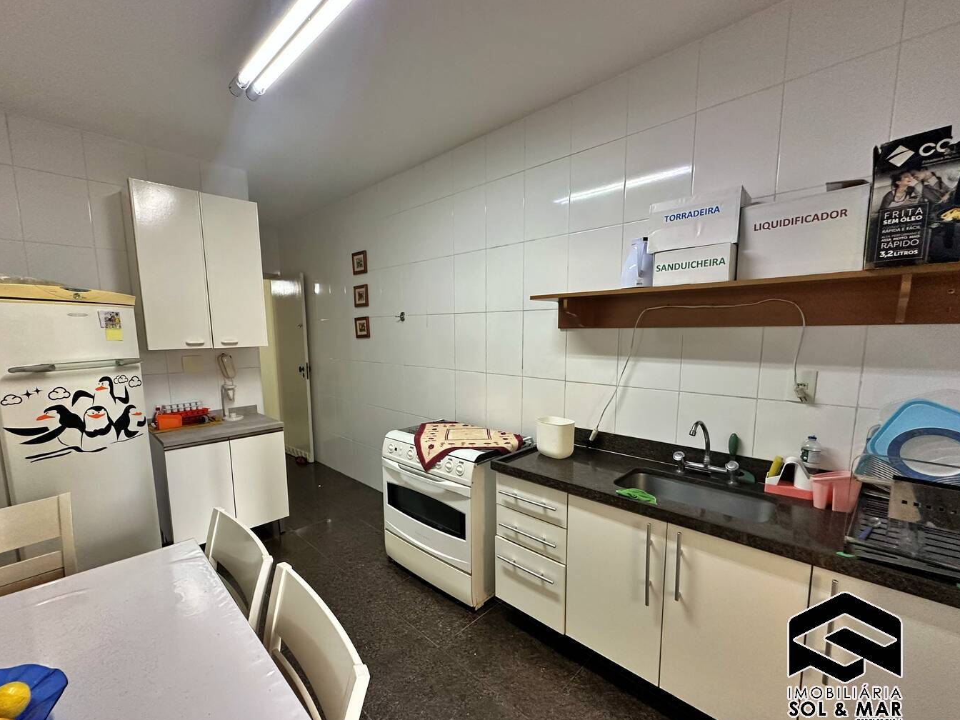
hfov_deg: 98.1
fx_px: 416
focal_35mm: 15
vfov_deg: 81.6
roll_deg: +0.5
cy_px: 384
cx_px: 466
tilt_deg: -7.2
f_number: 2.2
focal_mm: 2.22
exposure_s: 1/120
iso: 250
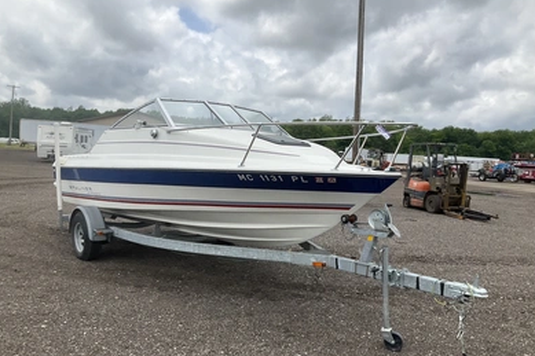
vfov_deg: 42.2
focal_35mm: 31
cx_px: 270
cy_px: 197
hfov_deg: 60.3
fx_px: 460
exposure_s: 1/2227
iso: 25
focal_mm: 3
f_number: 1.8
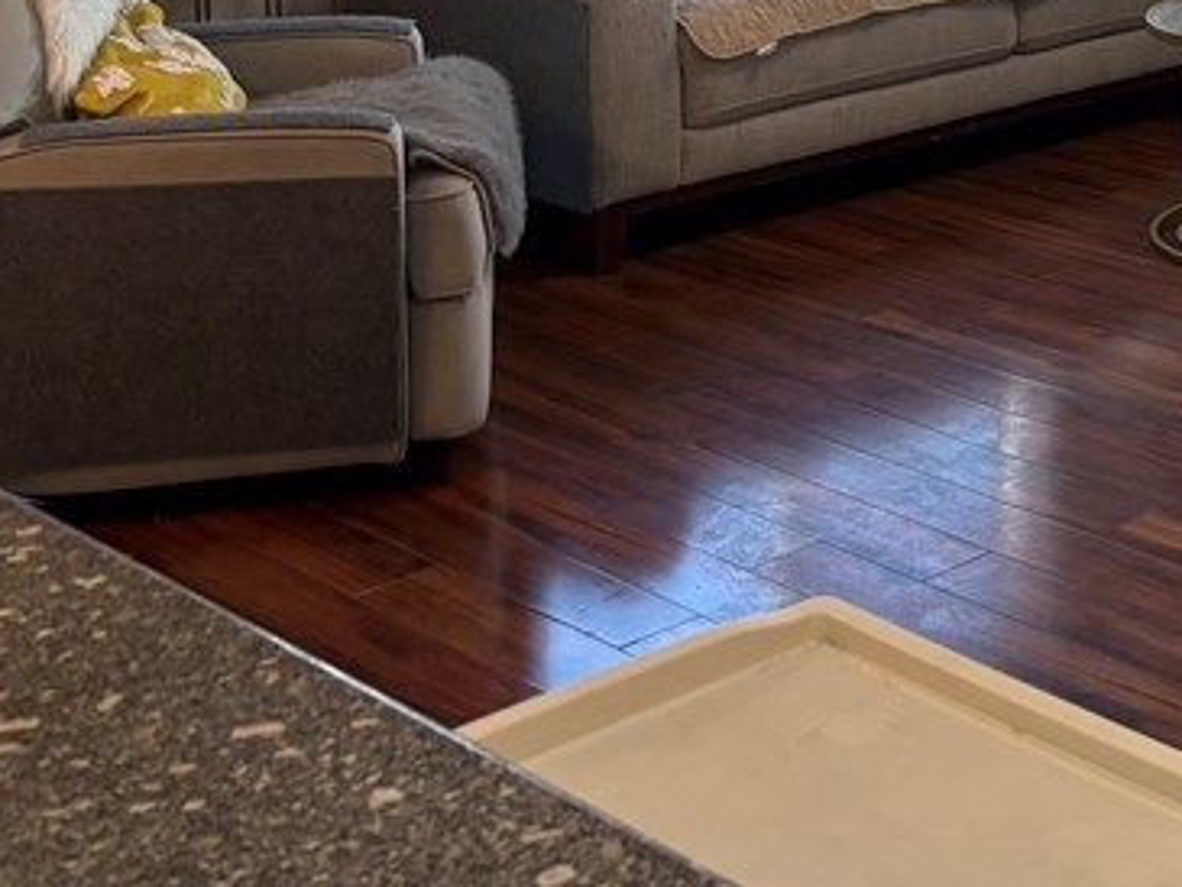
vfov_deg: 19.1
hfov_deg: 24.5
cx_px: 1370
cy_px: -175
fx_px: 2493
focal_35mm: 73
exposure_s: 1/222
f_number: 1.6
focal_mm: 5.96
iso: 125
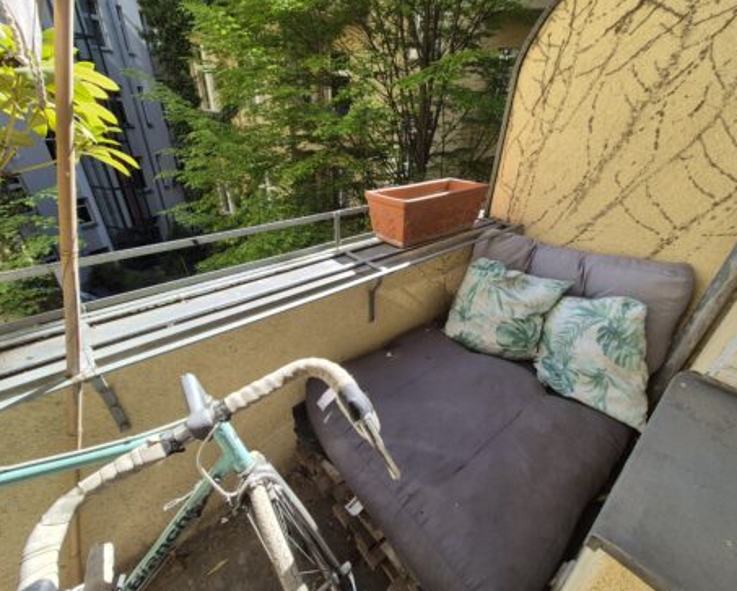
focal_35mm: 14
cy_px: 296
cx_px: 374
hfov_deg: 100.7
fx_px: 306
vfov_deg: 88.0
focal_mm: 2.2
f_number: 2.2
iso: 50
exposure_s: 1/452
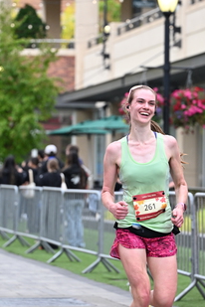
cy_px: 146
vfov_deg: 12.5
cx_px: 113
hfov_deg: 8.4
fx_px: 1401
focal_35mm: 164
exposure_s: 1/1600
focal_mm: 92
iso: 1000
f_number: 2.8
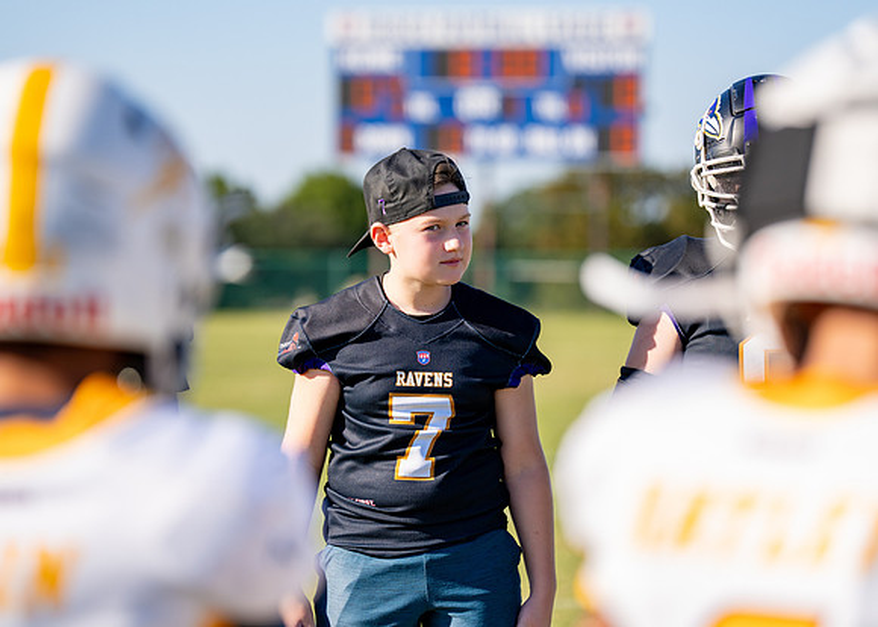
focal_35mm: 142
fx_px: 3544
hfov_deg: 14.1
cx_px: 458
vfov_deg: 10.1
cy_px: 301
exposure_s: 1/2500
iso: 160
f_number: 2.8
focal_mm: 129
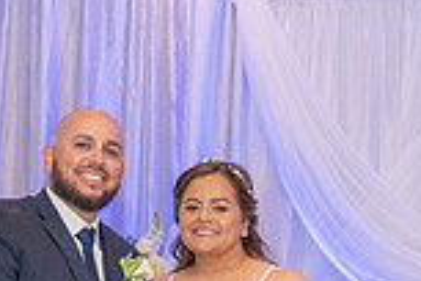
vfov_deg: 10.8
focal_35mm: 120
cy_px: 480
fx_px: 1403
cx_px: 226
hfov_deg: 17.1
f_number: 4
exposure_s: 1/200
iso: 1600
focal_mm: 28
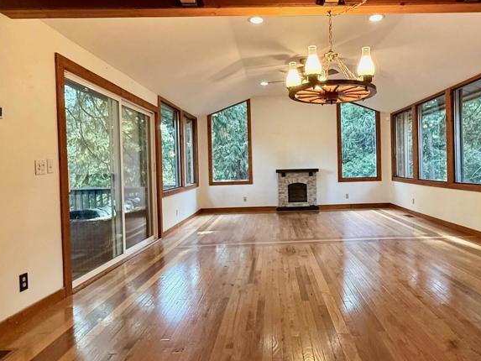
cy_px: 173
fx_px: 347
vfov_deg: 54.9
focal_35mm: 25
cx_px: 282
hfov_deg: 68.9
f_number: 2.2
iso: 640
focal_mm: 2.22
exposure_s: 1/120
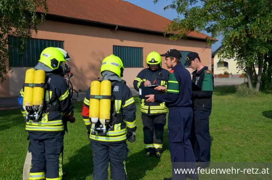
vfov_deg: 31.7
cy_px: 90
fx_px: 317
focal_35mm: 42
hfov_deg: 46.5
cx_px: 136
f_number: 7.1
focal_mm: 28
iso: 400
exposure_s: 1/2000
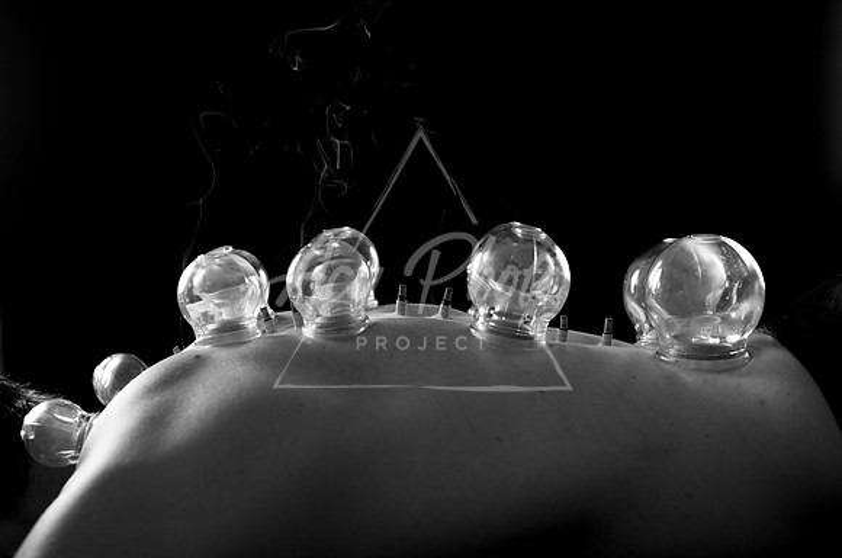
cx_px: 405
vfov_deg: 25.9
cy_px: 266
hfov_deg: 38.3
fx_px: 1213
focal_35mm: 52
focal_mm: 50
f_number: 3.2
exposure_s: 1/200
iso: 800
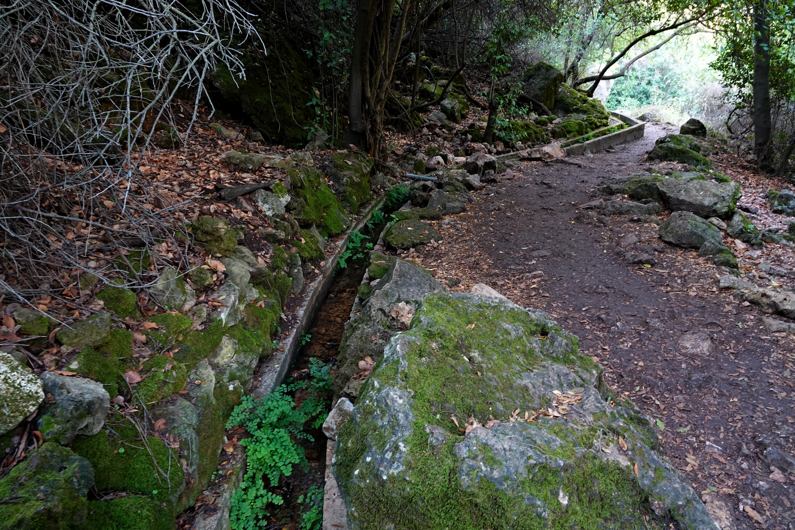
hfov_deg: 73.7
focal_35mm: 24
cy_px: 265
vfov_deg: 53.1
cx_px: 398
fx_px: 530
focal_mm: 8.8
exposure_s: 1/8
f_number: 5.6
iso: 250
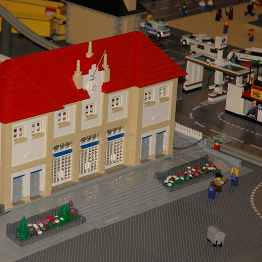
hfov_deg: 12.9
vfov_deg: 12.9
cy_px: 131
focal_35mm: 135
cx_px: 82
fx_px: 1156
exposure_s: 1/500
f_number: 5.6
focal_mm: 70
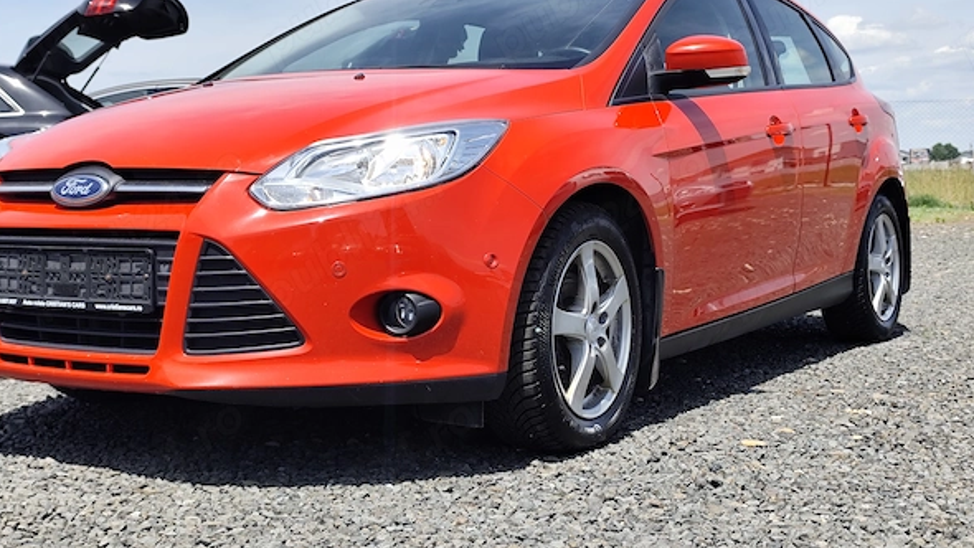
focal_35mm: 51
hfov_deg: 40.6
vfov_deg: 23.5
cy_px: 249
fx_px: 1317
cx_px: 484
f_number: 1.65
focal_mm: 6.19
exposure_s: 1/982
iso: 50
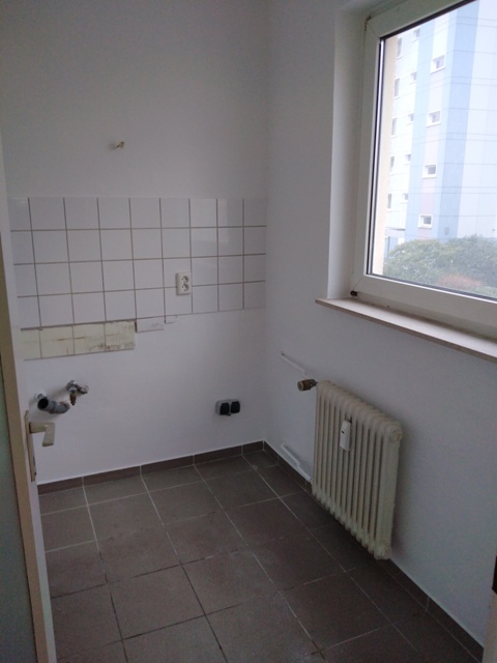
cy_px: 332
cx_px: 248
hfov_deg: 53.1
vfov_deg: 67.3
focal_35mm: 26
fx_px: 498
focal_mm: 3.6
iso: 130
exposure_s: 1/25
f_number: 1.8
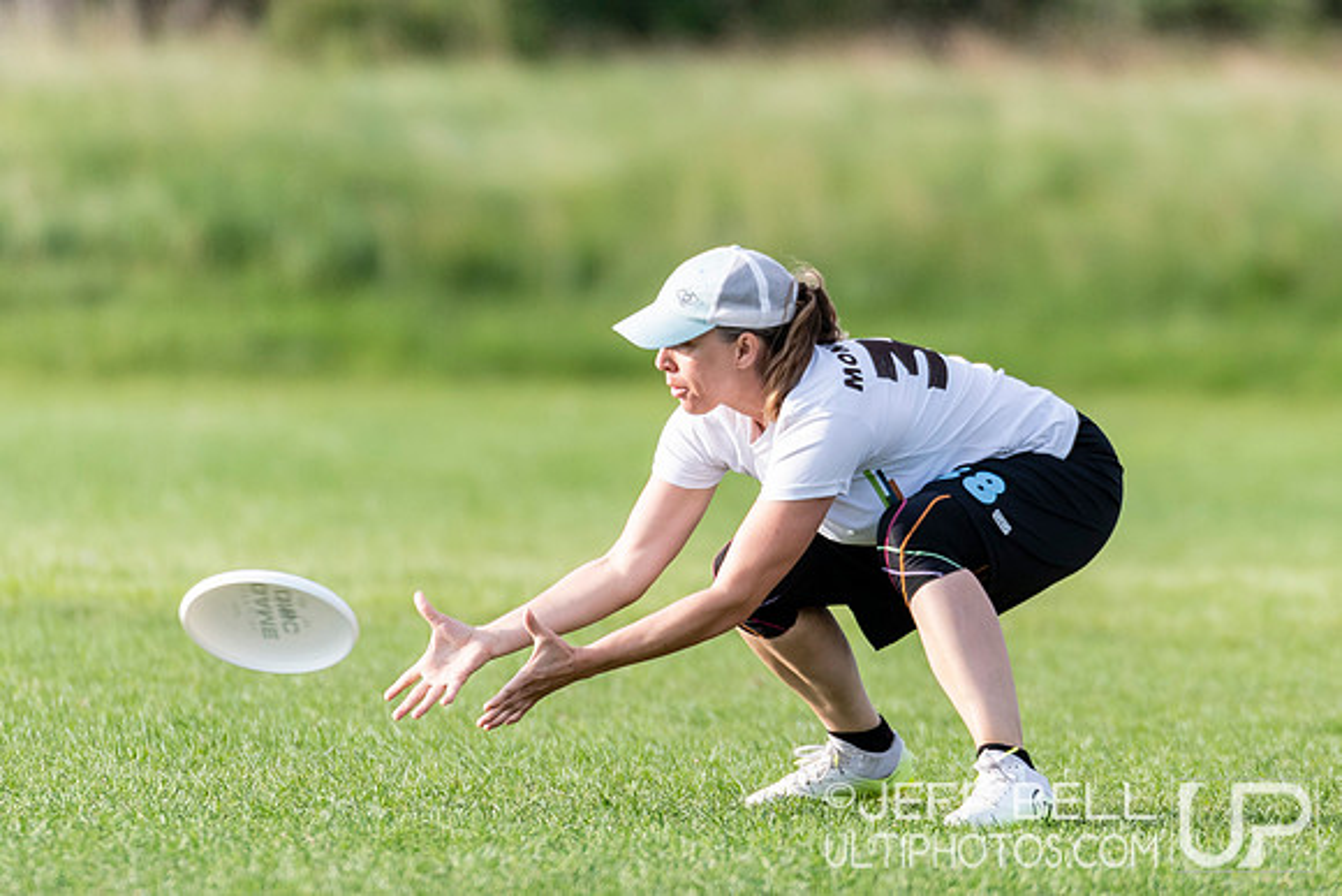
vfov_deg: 1.5
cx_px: 857
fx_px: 35211
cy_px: 191
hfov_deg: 2.2
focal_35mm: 944
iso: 280
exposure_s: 1/1000
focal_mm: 400
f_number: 4
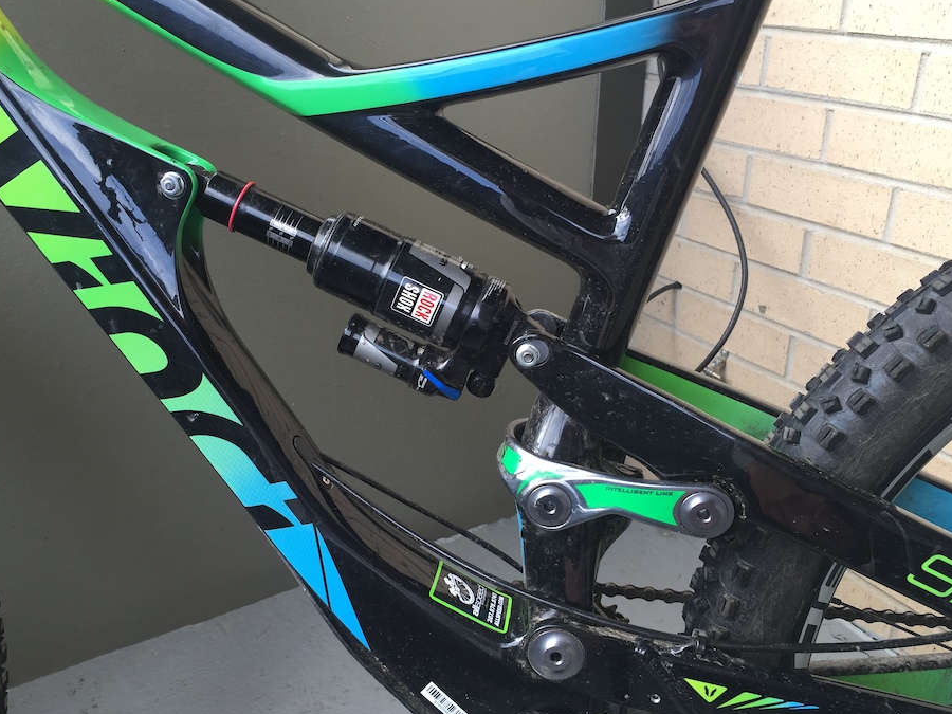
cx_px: 446
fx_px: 908
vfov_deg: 42.9
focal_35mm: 33
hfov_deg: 55.3
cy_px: 370
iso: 32
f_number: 2.2
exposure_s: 1/120
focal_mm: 4.15
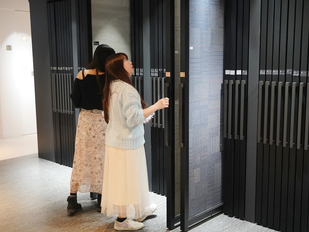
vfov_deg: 32.9
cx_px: 162
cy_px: 115
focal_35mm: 44
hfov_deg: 42.9
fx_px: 393
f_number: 2.8
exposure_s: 1/160
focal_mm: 40
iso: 5000
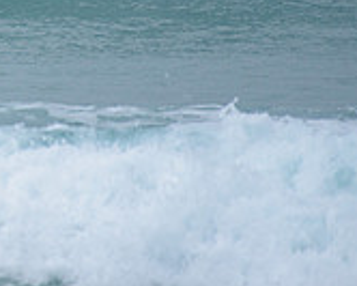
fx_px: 17328
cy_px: -117
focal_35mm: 1639
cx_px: -226
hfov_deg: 1.2
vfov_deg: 0.9
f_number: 5.6
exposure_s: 1/2000
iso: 360
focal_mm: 500
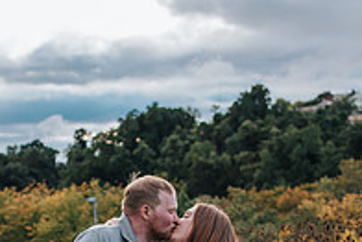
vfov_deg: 12.0
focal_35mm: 111
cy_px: 313
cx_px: 142
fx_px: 1117
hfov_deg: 18.4
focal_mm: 35
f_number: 3.2
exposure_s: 1/1250
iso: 500
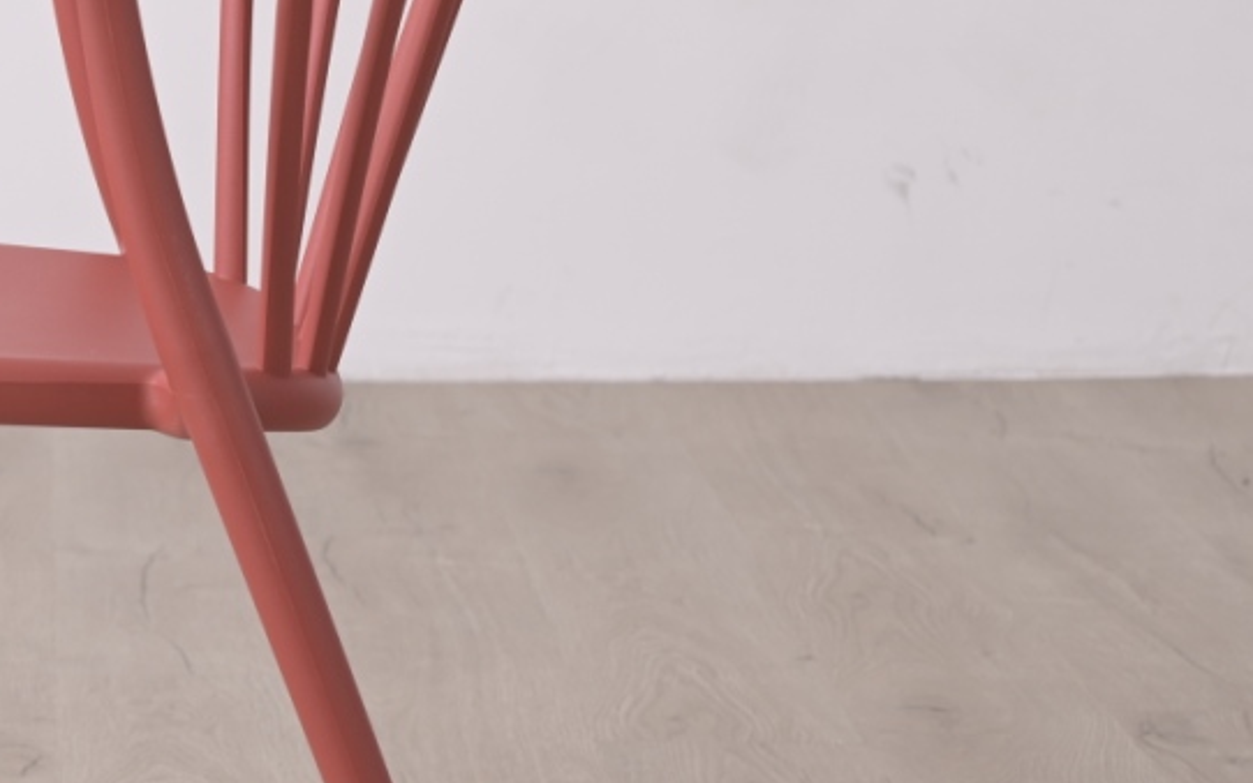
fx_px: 5397
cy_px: 476
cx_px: 16
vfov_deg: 8.3
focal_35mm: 158
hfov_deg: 13.1
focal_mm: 70
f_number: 6.3
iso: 160
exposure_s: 1/100
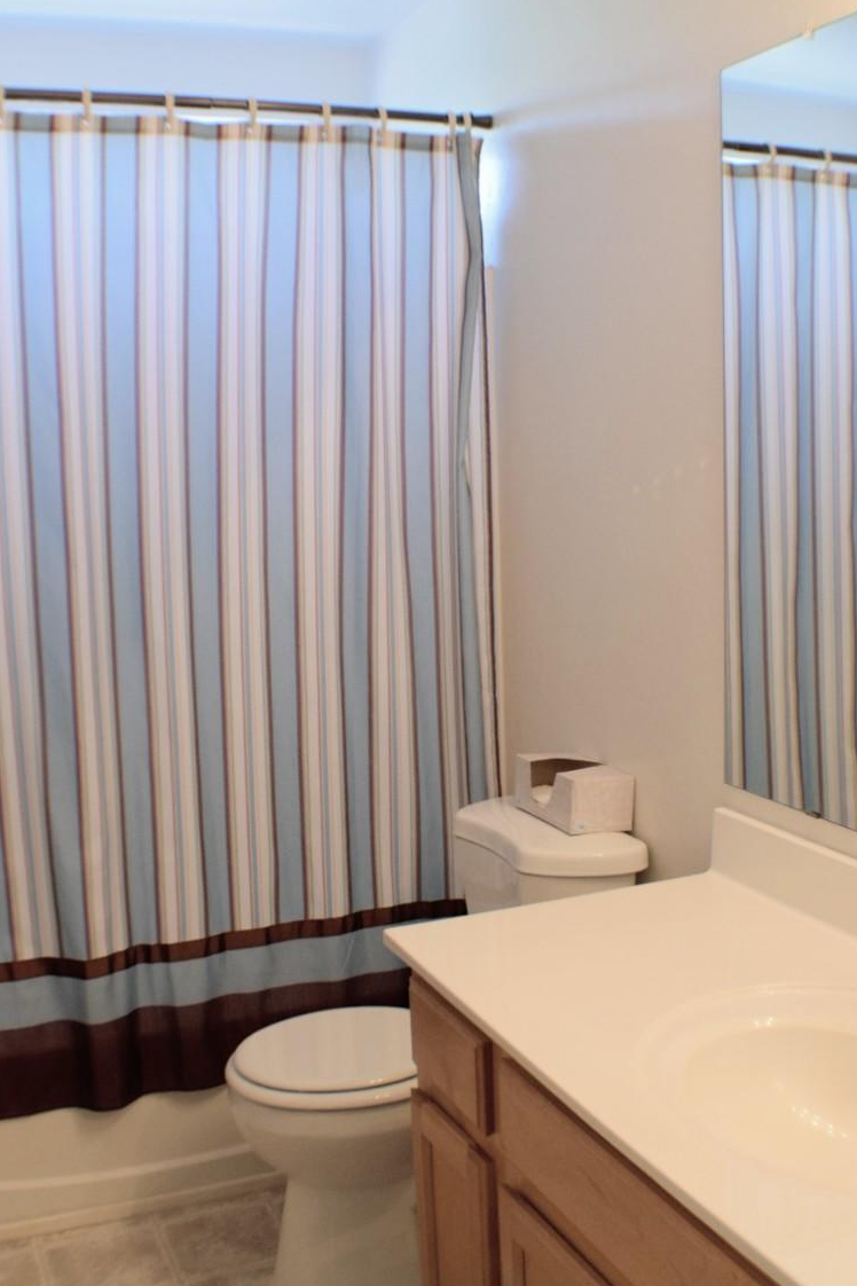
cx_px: 552
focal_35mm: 52
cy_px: 676
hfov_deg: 25.9
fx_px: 1857
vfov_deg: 38.2
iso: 900
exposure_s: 1/25
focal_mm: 24
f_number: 8
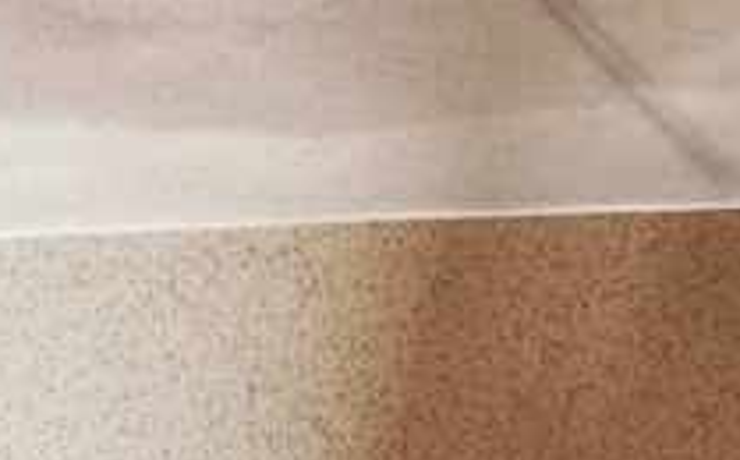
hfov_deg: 24.9
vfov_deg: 14.6
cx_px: -46
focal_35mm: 78
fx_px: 1571
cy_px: -373
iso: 709
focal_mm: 6.14
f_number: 1.65
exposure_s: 1/101
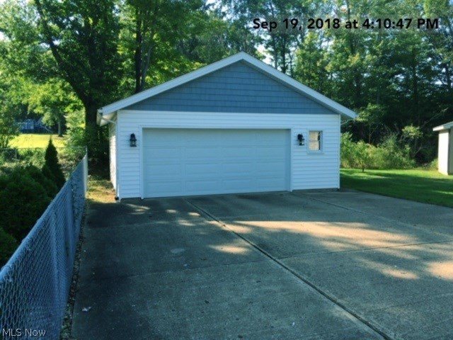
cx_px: 226
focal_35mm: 29
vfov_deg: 48.2
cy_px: 170
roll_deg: +0.8
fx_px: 380
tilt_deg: -5.5
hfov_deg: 61.7
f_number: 2.2
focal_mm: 4.15
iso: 25
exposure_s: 1/366
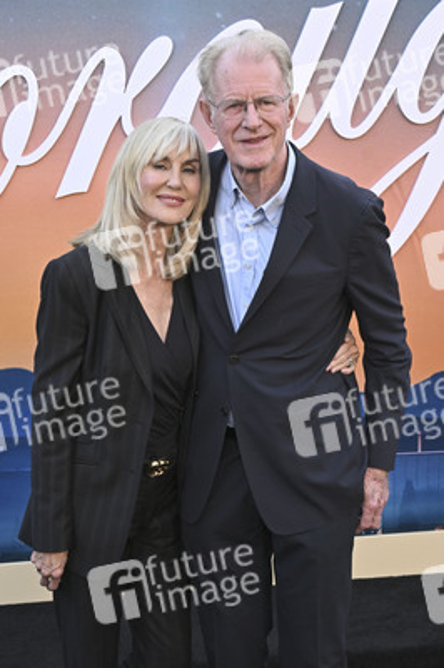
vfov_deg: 43.6
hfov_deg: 29.8
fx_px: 834
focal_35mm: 45
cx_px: 222
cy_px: 334
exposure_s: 1/320
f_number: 7.1
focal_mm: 45
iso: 800
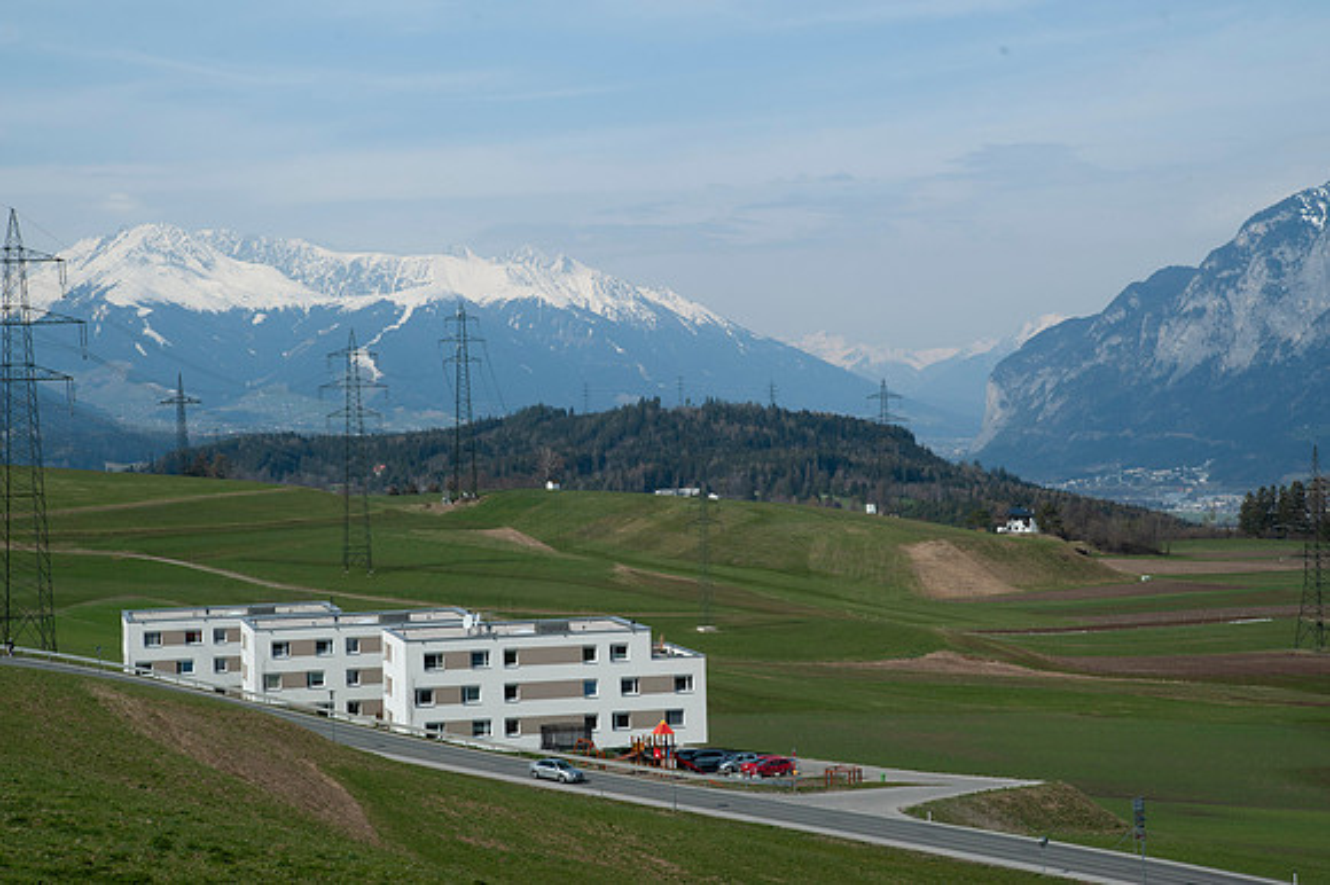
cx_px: 665
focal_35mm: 75
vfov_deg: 18.2
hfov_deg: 27.0
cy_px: 442
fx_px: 2769
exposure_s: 1/500
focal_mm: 75
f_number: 11
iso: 200
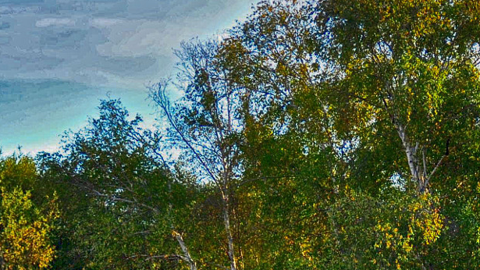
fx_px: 3551
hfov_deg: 7.7
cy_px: 308
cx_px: 417
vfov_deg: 4.3
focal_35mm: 279
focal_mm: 80
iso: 200
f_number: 2.8
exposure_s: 1/1000
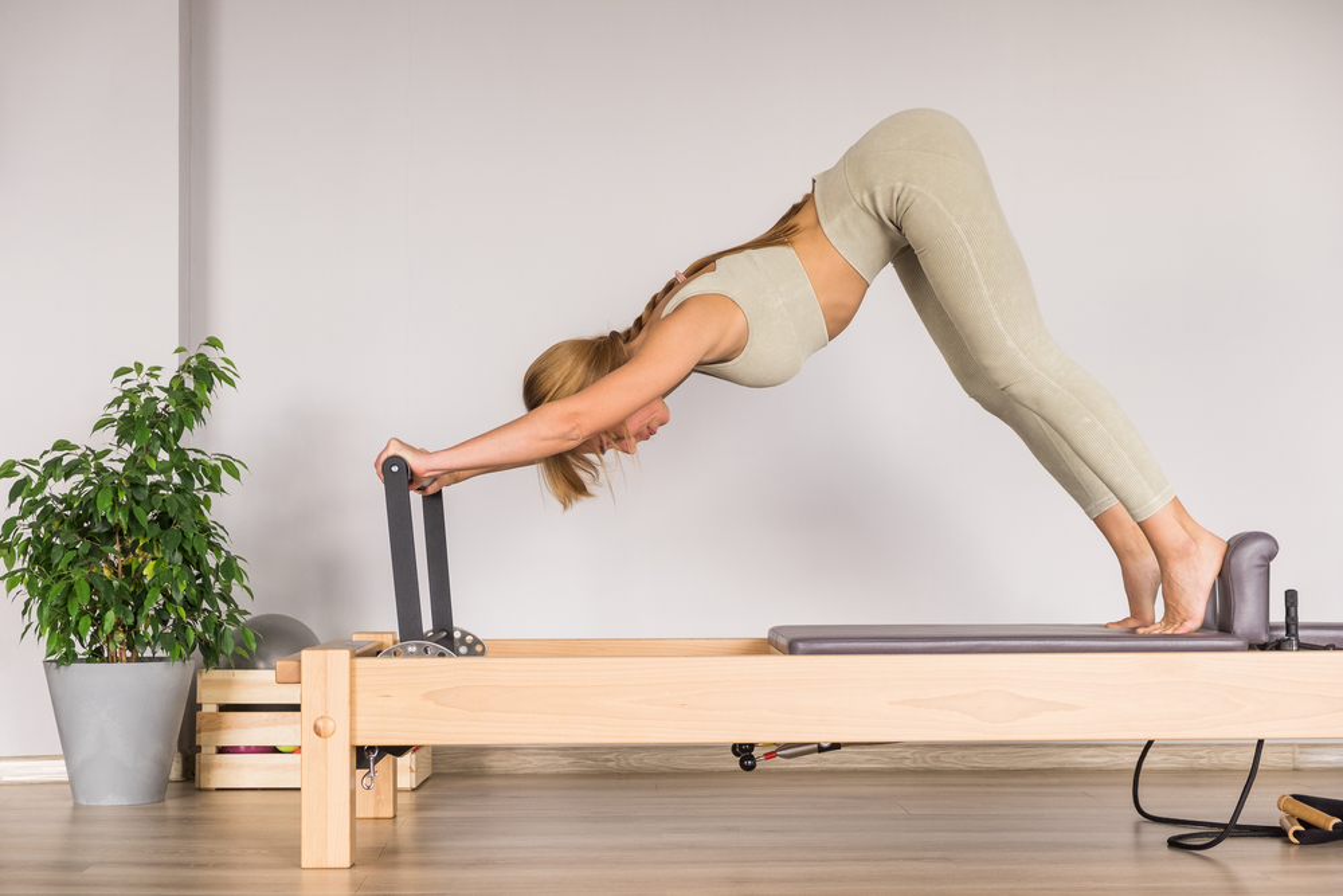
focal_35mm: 56
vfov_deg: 24.2
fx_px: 2089
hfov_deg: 35.6
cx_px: 672
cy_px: 448
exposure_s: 1/125
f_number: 3.6
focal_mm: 37.4
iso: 400
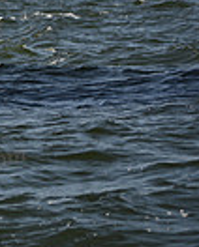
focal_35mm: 371
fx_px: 2725
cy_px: -80
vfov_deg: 5.2
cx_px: -334
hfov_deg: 4.1
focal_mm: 90
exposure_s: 1/1600
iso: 250
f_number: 3.5
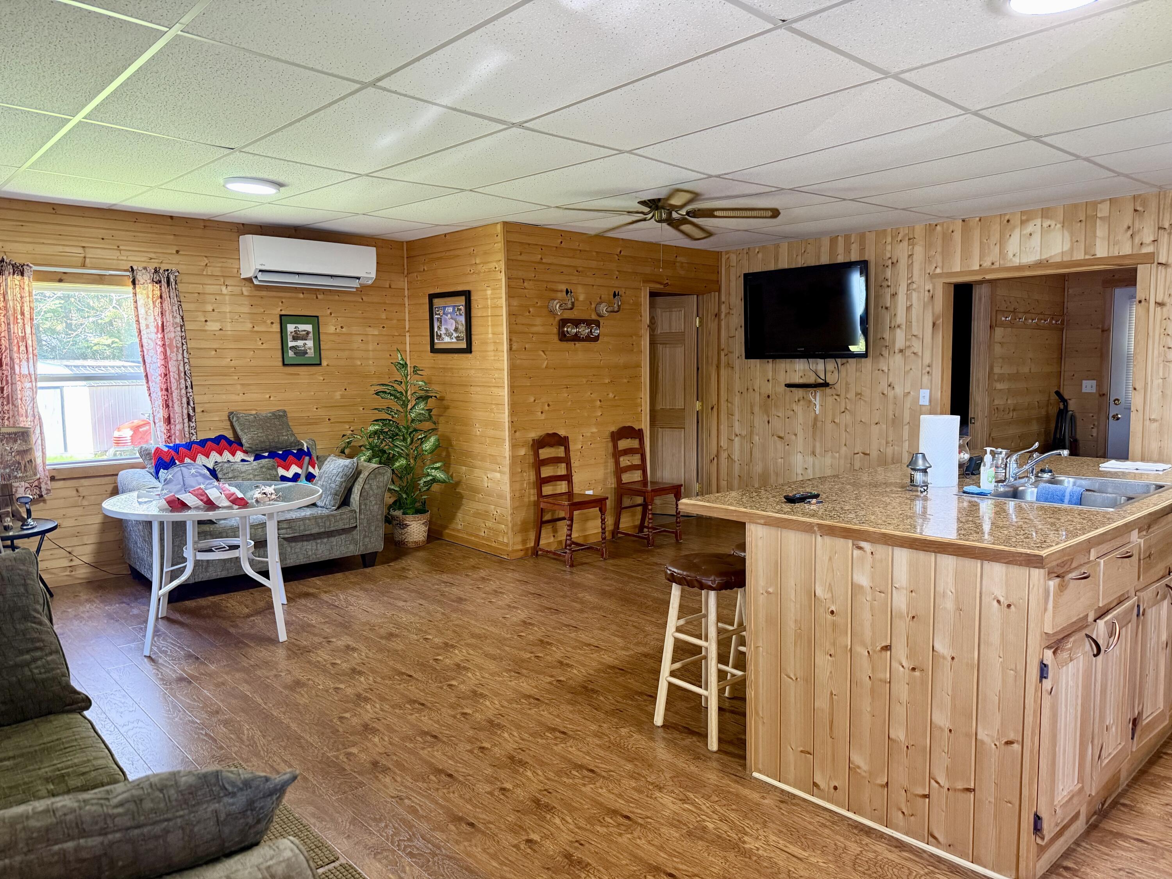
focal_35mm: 24
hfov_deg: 71.6
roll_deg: +0.9
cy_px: 440
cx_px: 586
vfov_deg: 56.8
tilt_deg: -5.0
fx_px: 813
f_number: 1.78
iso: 400
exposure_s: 1/60
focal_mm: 6.76
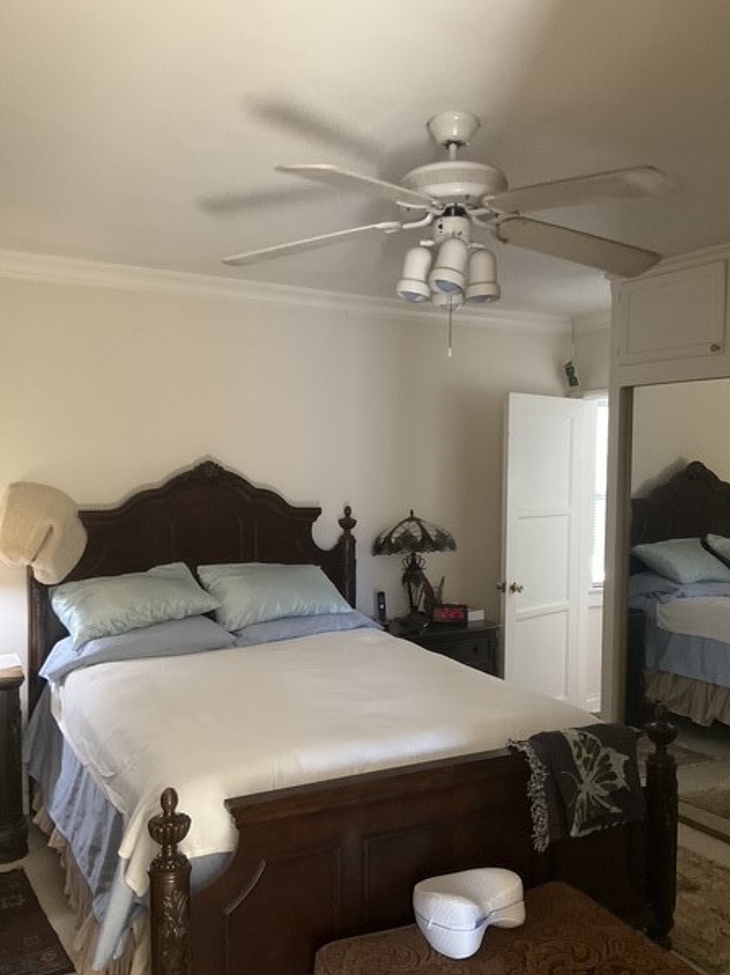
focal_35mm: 31
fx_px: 872
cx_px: 364
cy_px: 518
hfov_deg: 45.4
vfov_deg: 58.3
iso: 200
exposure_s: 1/40
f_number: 1.8
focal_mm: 3
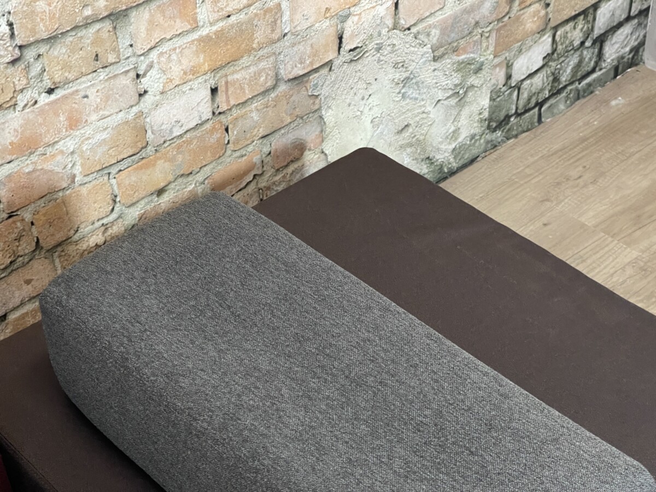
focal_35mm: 64
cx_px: 328
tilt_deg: -40.4
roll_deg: +0.7
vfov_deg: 22.9
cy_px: 246
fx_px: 1213
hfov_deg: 30.3
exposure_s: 1/50
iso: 400
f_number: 2.2
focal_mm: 7.5
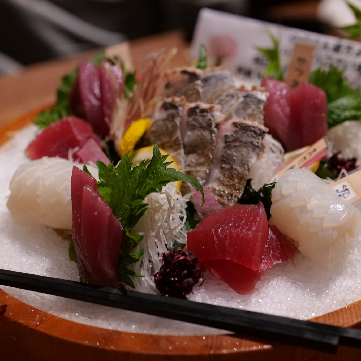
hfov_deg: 26.9
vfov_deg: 26.9
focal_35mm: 64
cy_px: 181
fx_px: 755
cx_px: 205
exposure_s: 1/60
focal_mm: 50
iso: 3200
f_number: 4
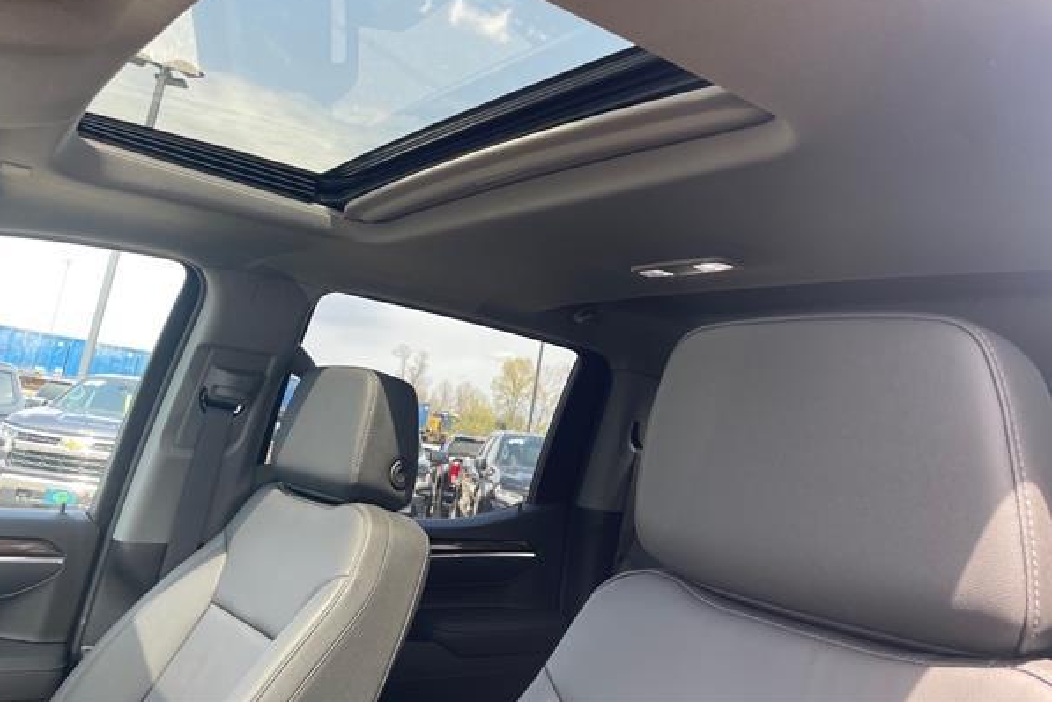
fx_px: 847
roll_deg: -8.9
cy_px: 284
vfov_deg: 44.7
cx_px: 518
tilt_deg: +12.1
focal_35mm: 29
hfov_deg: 63.7
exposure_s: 1/197
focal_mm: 4.2
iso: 32
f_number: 1.6
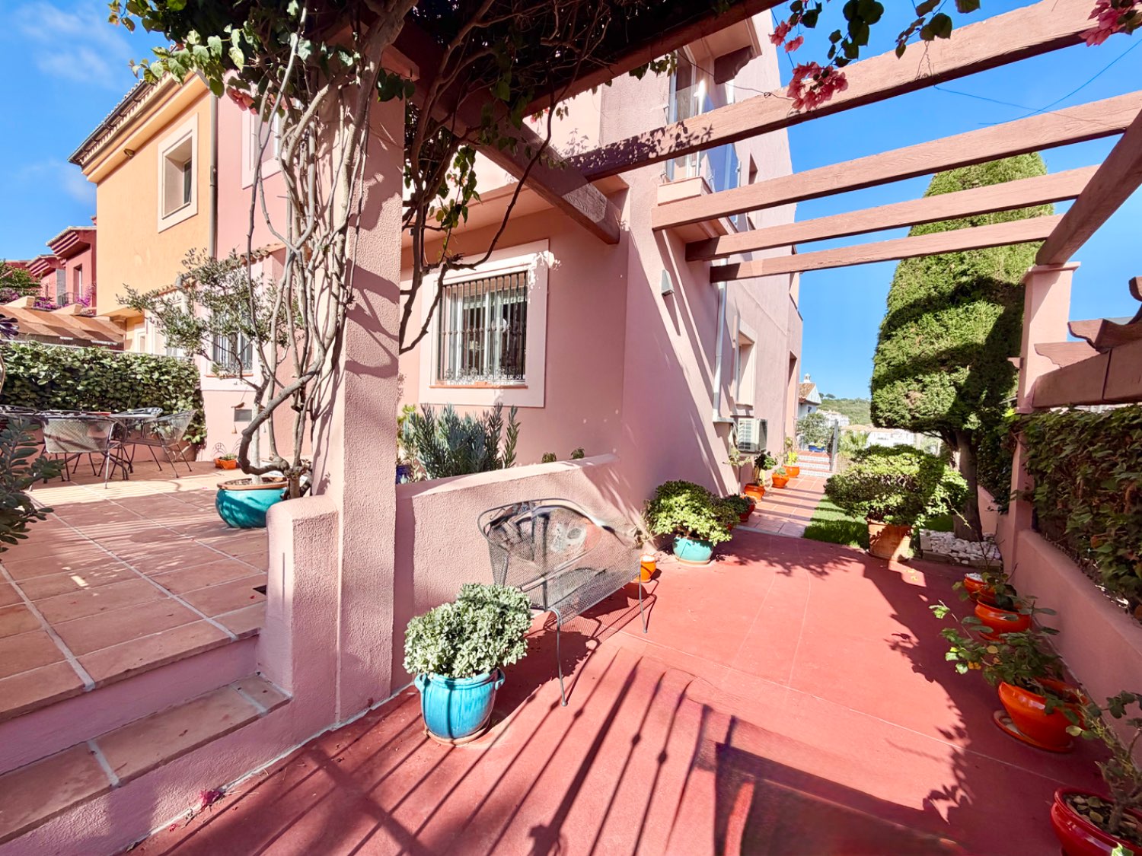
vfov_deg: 85.7
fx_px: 462
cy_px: 428
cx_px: 571
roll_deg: -2.4
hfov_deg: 102.1
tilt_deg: -1.7
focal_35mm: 14
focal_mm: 2.22
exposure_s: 1/770
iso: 32
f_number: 2.2
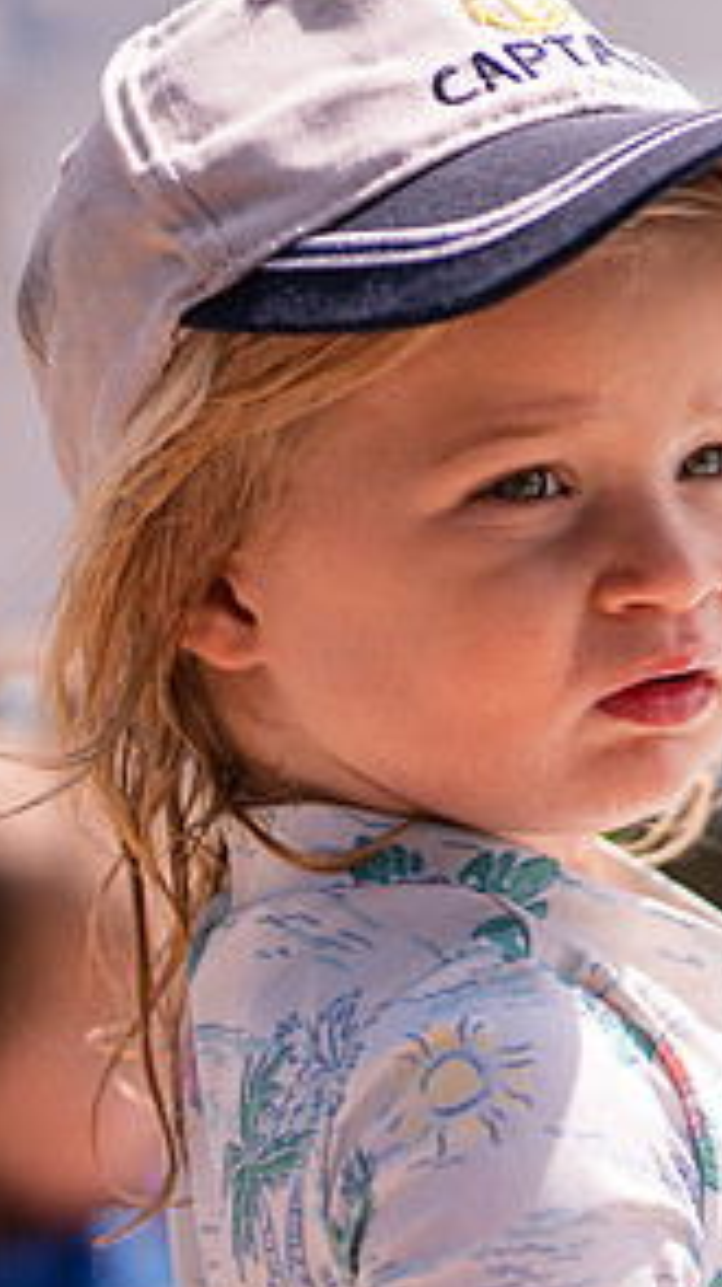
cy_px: 828
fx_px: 6716
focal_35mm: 197
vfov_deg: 10.9
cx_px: 1410
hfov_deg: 6.0
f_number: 2.2
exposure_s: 1/4000
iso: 200
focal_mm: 85
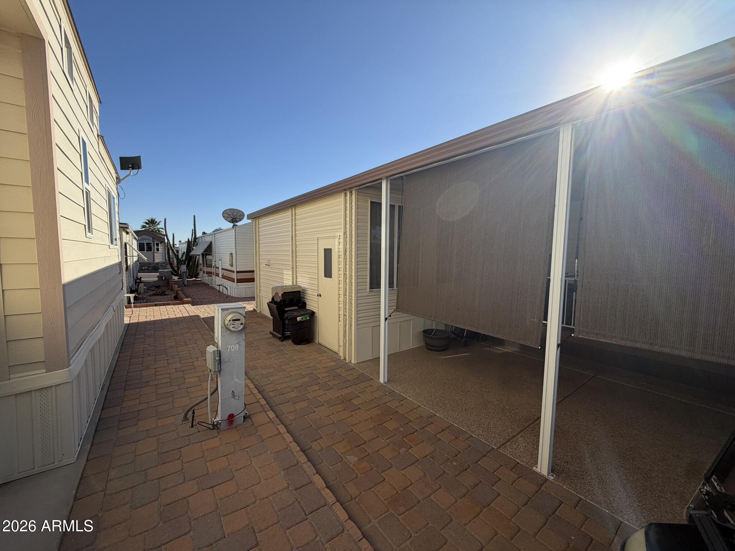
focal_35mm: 14
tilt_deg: -6.1
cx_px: 368
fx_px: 297
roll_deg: -2.0
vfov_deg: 85.7
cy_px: 276
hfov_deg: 102.1
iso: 25
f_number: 2.2
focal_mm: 2.22
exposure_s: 1/770
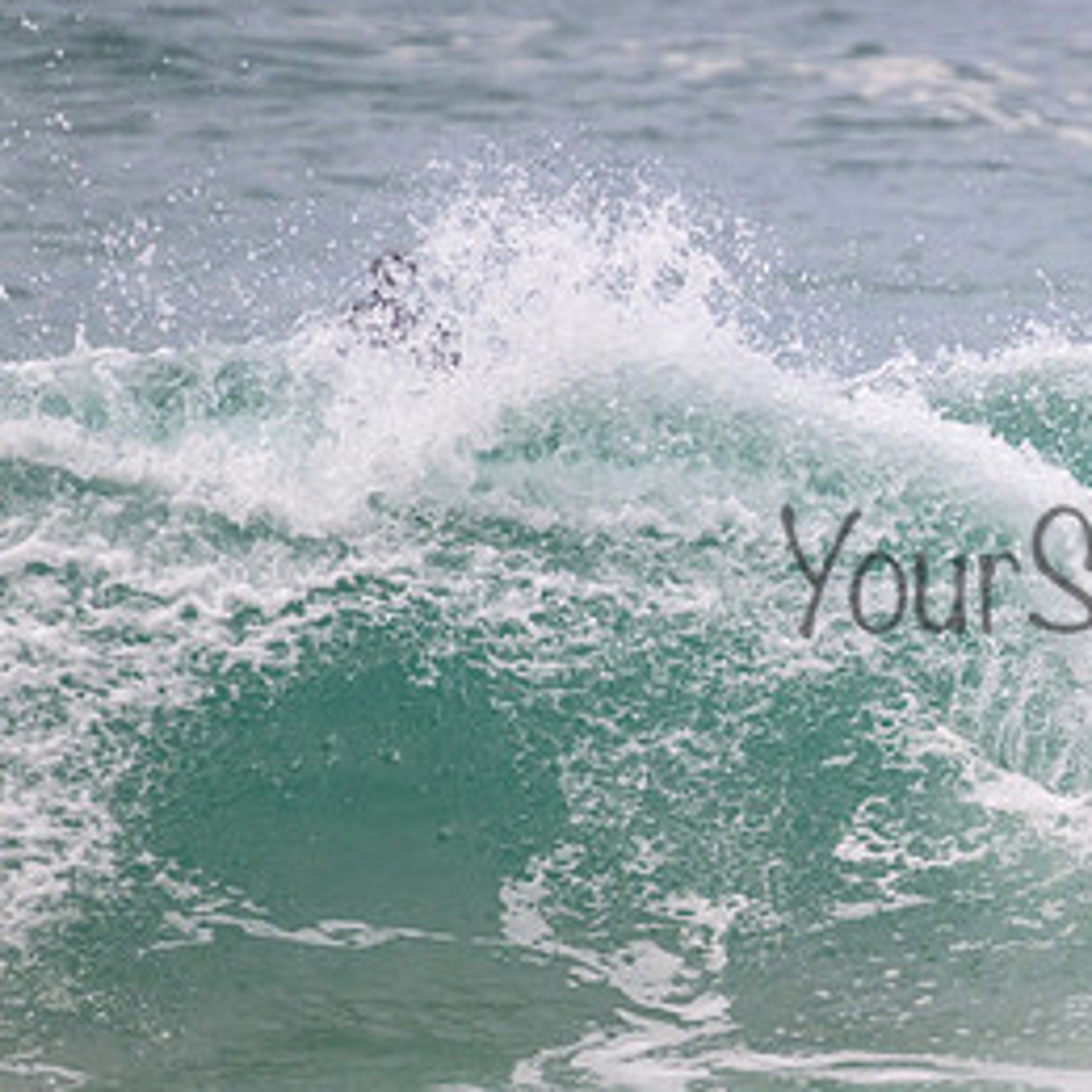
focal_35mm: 1518
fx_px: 54178
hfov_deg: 1.2
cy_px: 536
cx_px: 1214
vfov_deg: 1.2
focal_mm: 800
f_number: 11
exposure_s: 1/2000
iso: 1100
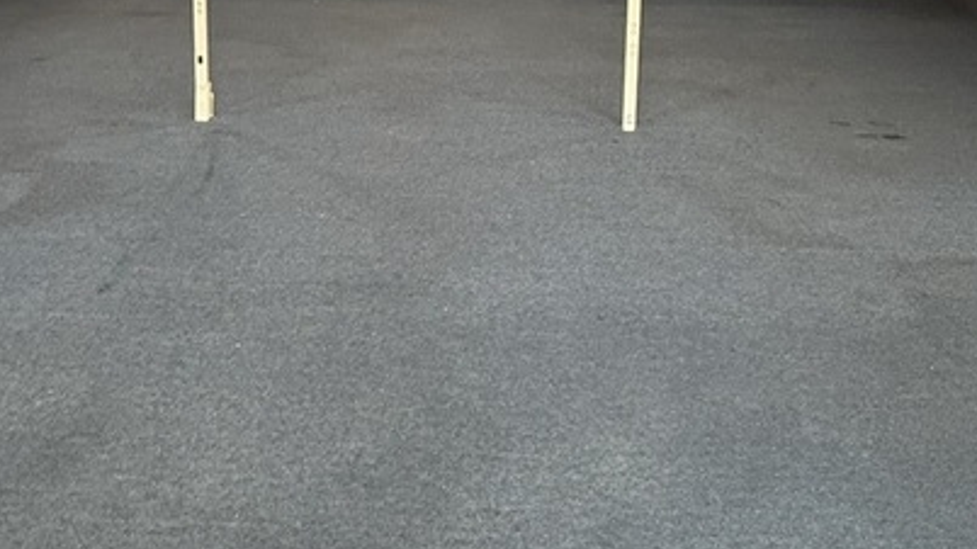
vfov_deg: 27.4
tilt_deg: -8.9
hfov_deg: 49.2
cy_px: 7
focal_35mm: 41
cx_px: 401
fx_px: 1062
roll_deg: -0.1
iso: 500
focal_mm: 2.22
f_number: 2.2
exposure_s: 1/120
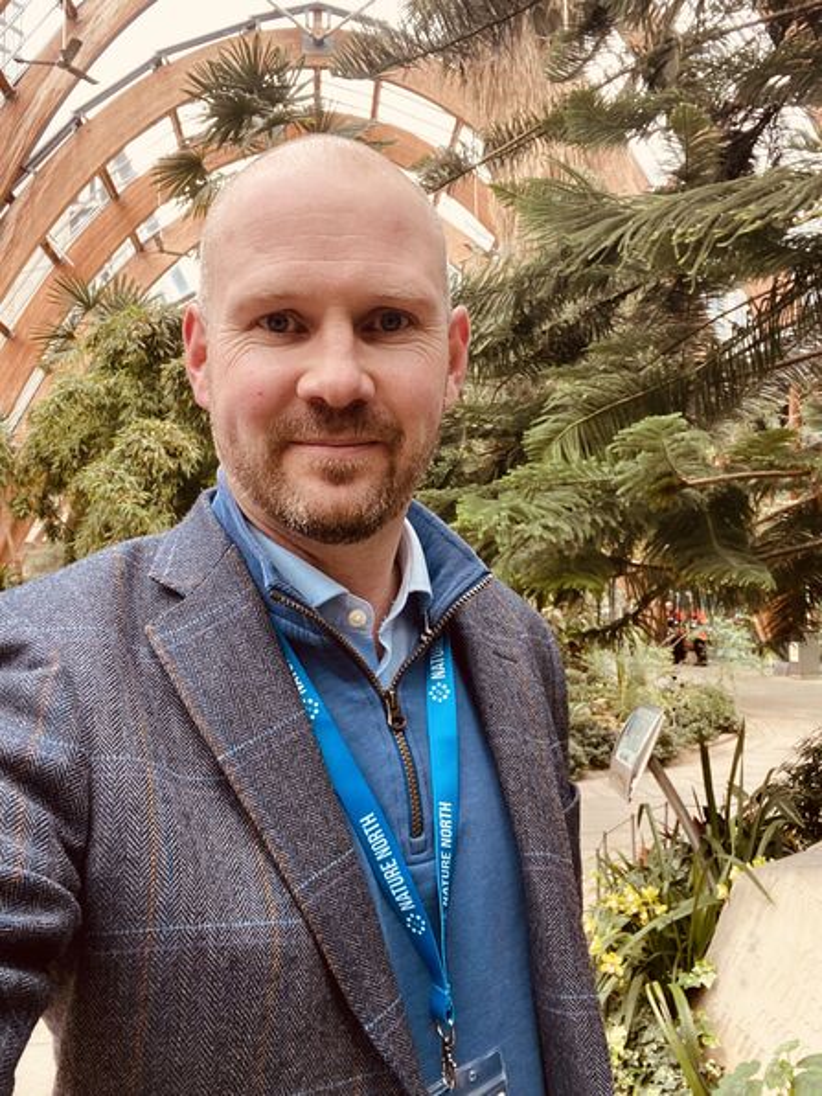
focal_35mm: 30
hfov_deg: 46.8
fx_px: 950
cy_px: 548
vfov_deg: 60.0
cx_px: 411
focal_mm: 2.71
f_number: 2.2
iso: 100
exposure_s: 1/68
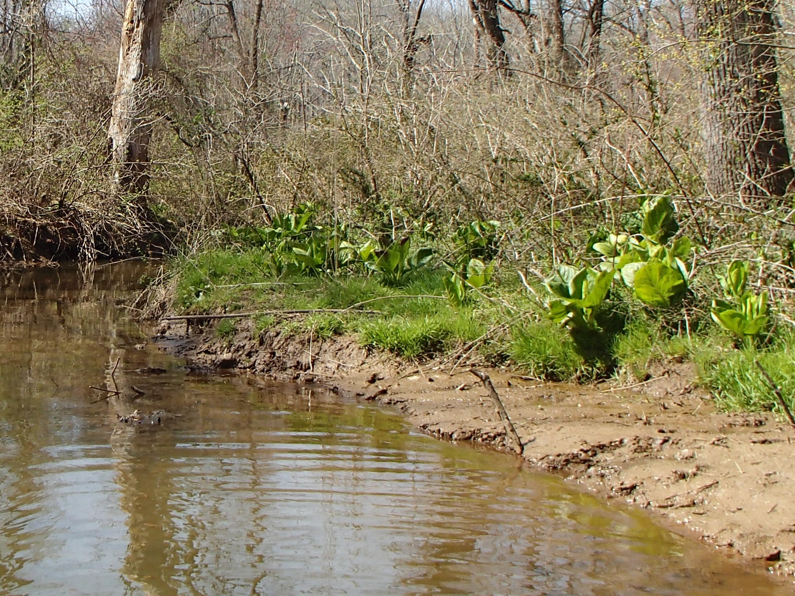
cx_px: 128
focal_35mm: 57
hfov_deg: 32.6
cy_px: 215
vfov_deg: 25.6
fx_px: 1309
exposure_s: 1/500
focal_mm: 5
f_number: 3.9
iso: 100
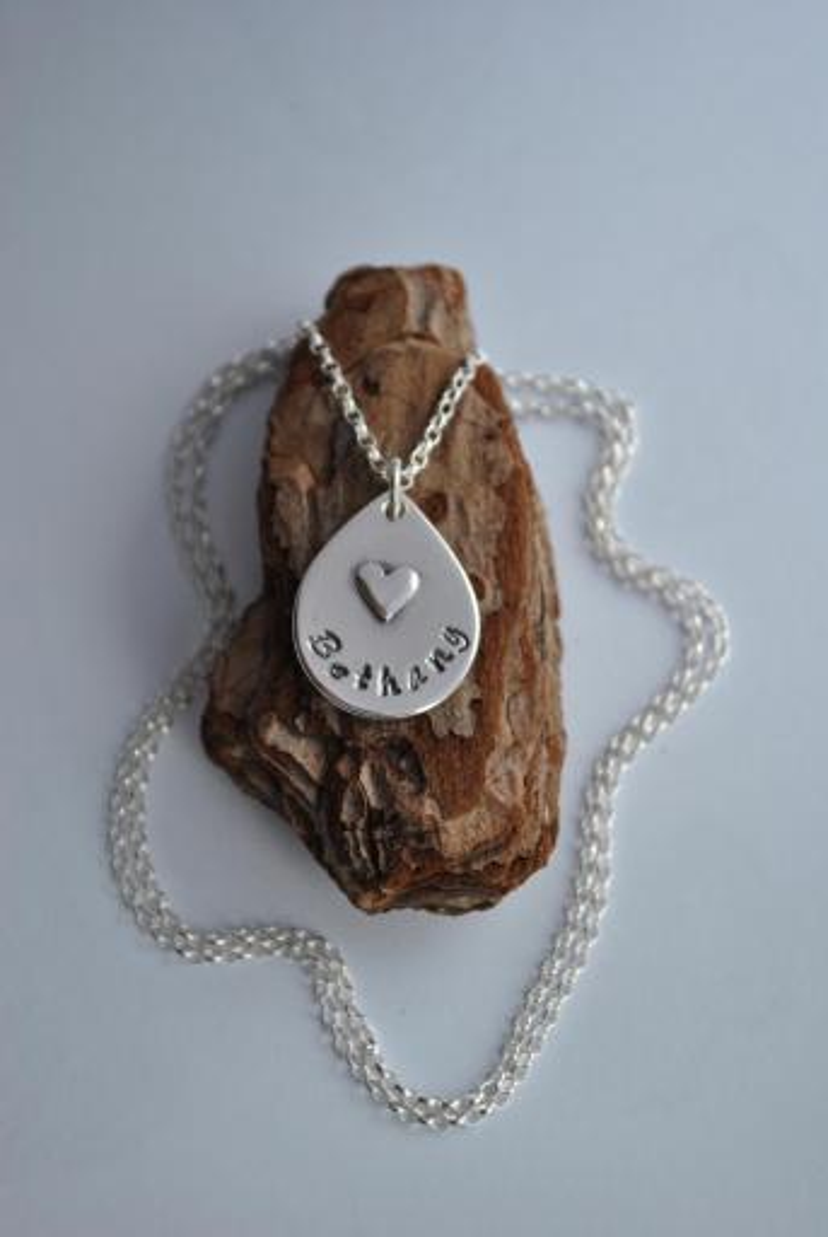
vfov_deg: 24.6
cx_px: 414
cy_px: 618
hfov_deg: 16.6
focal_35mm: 82
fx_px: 2836
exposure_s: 1/60
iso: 200
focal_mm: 55
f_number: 5.6
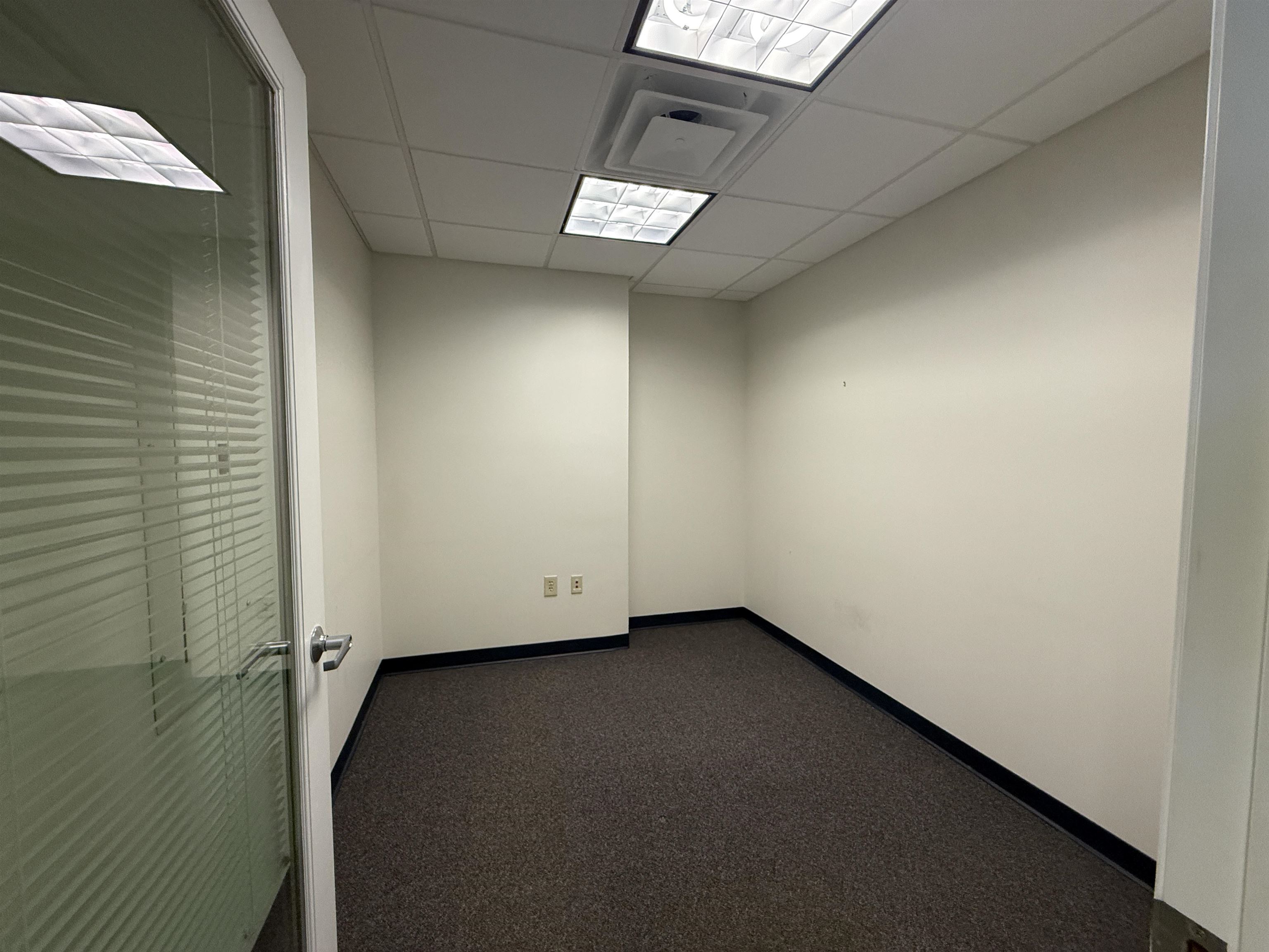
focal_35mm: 14
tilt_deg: -2.8
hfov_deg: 102.1
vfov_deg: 85.7
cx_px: 634
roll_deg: +0.6
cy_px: 476
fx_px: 513
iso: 320
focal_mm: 2.22
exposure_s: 1/120
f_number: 2.2
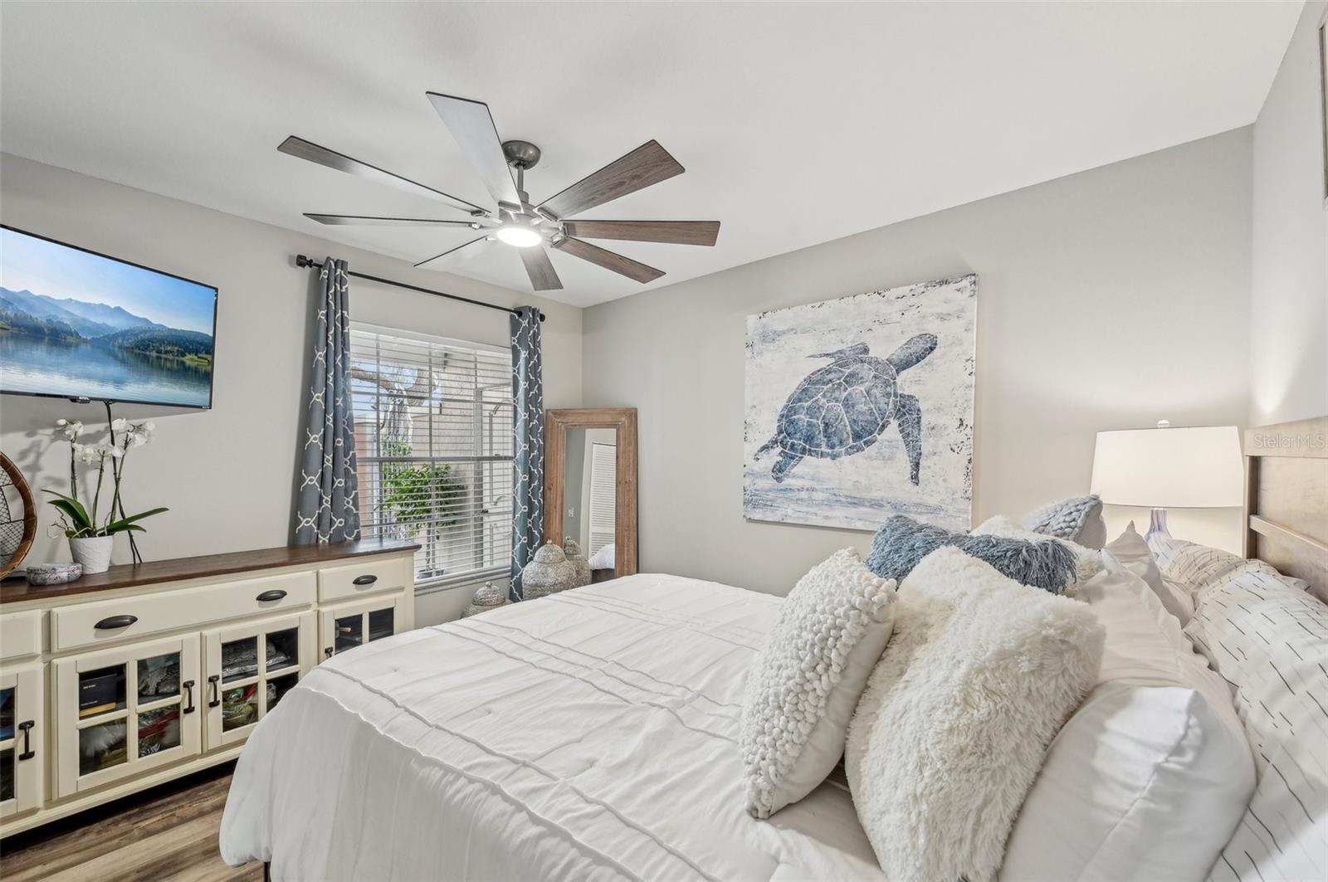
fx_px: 516
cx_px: 664
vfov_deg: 81.1
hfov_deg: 104.3
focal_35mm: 14
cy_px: 441
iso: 400
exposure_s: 1/20
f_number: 8
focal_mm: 14
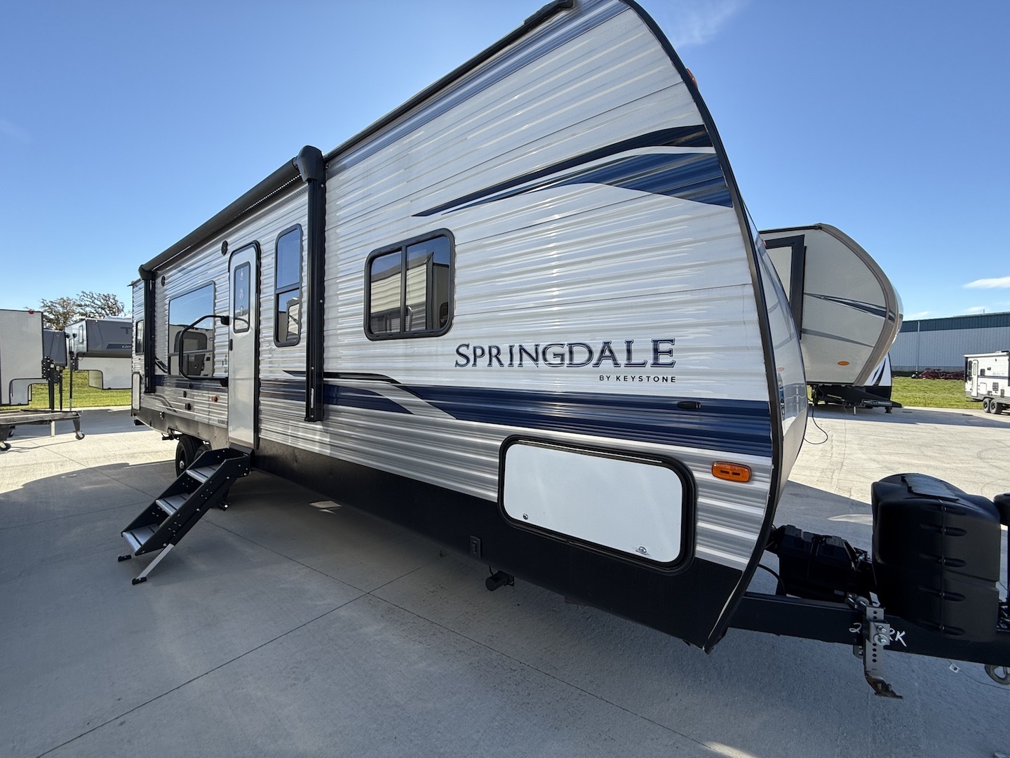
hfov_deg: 102.1
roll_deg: -1.2
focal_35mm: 14
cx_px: 505
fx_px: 408
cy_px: 379
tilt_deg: -1.1
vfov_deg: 85.7
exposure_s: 1/876
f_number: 2.2
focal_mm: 2.22
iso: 50
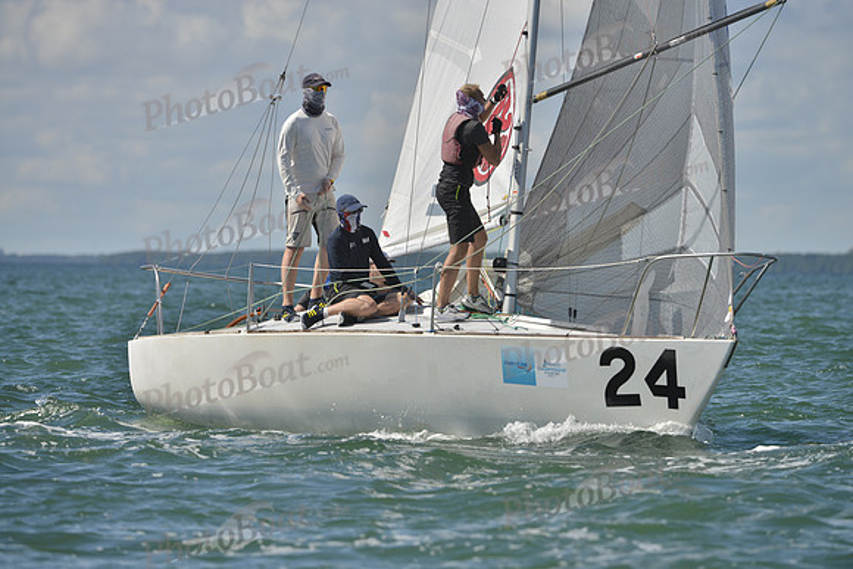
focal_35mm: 340
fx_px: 8058
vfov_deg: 4.0
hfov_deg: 6.1
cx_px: 426
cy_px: 284
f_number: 7.1
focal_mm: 340
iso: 200
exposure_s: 1/1250
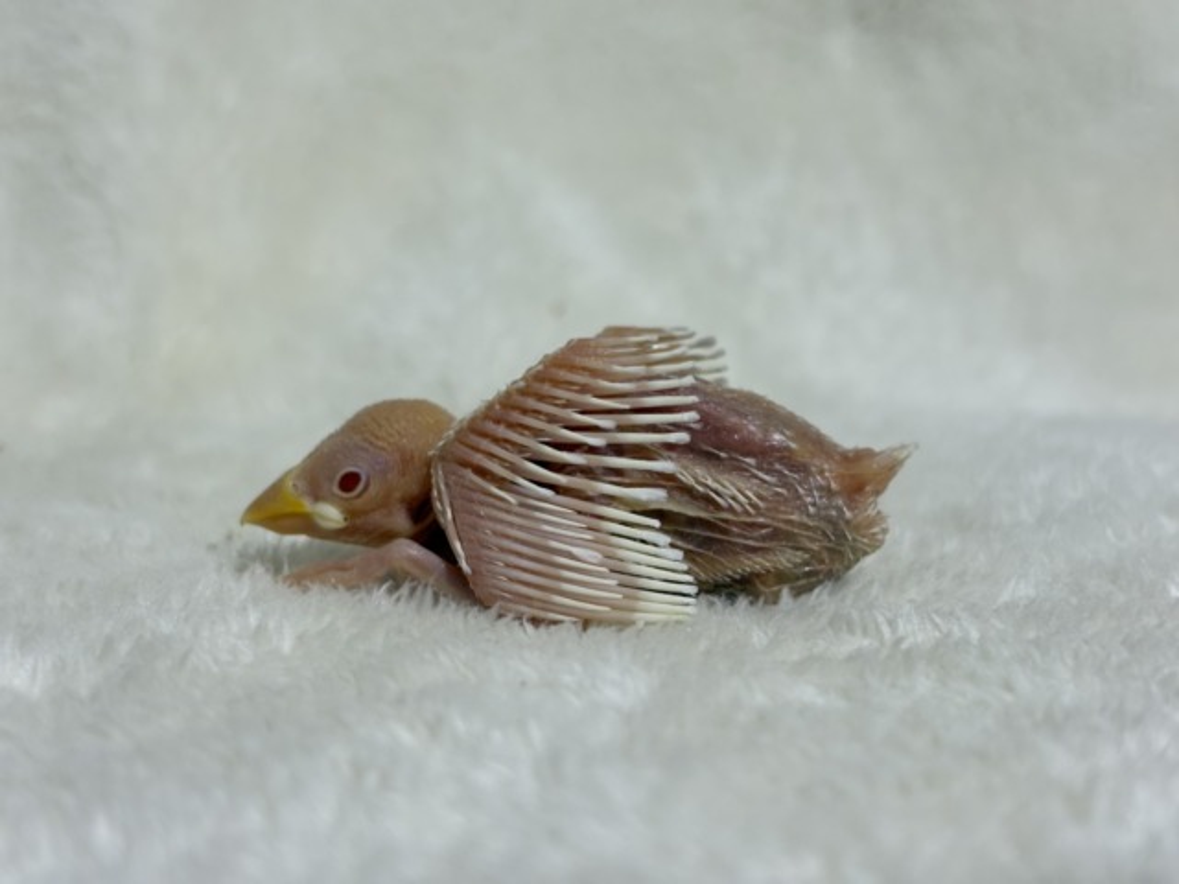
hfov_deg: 36.8
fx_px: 1771
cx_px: 590
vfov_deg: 28.0
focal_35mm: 52
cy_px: 442
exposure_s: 1/50
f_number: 1.6
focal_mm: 5.96
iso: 160
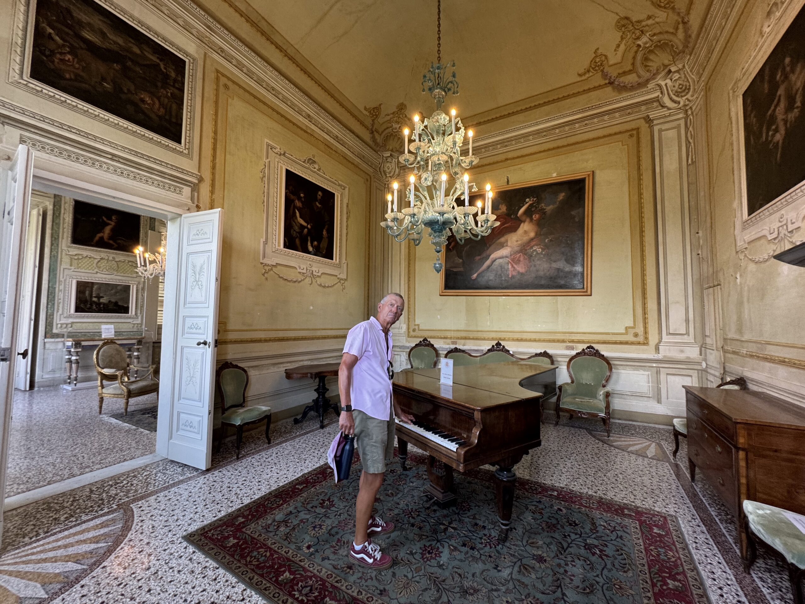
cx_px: 402
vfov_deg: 85.7
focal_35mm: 14
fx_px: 326
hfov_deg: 102.1
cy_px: 302
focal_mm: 2.22
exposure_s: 1/100
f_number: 2.2
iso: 160
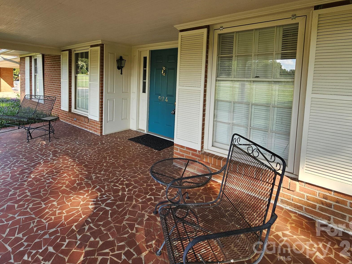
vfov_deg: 72.9
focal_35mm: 17
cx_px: 158
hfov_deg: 90.7
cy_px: 92
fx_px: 173
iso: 64
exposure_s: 1/295
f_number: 2.2
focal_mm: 2.2
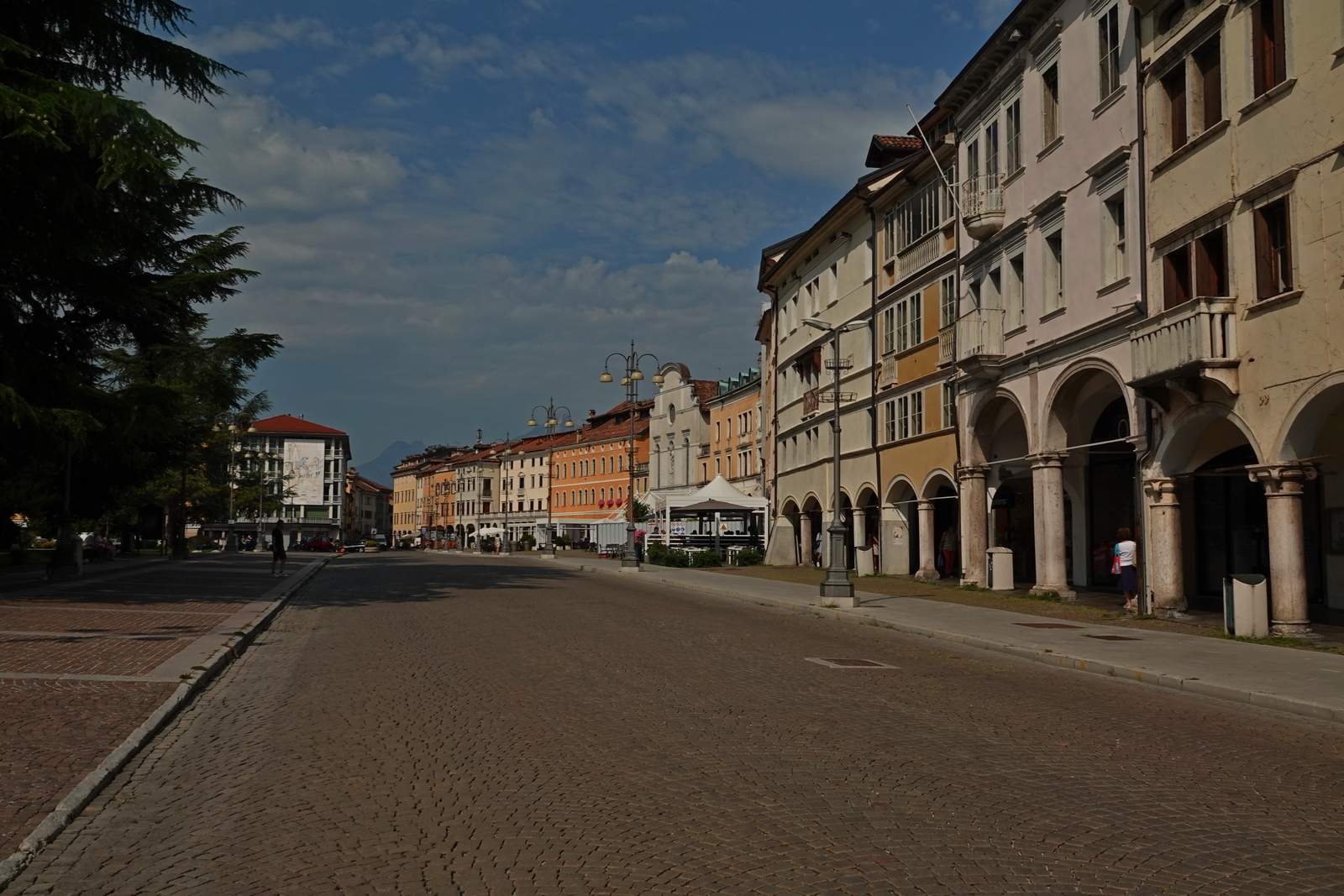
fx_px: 1157
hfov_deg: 60.3
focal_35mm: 31
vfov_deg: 42.3
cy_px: 448
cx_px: 672
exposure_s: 1/200
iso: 100
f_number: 10
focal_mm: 11.51
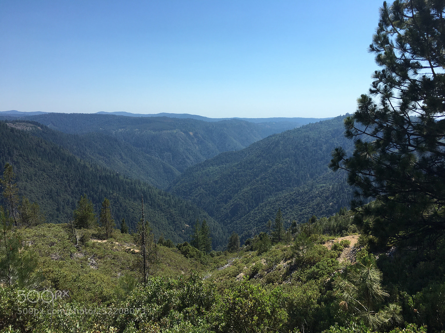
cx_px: 222
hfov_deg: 61.7
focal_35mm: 29
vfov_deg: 48.2
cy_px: 166
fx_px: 373
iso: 25
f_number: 2.2
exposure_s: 1/2262
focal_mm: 4.15
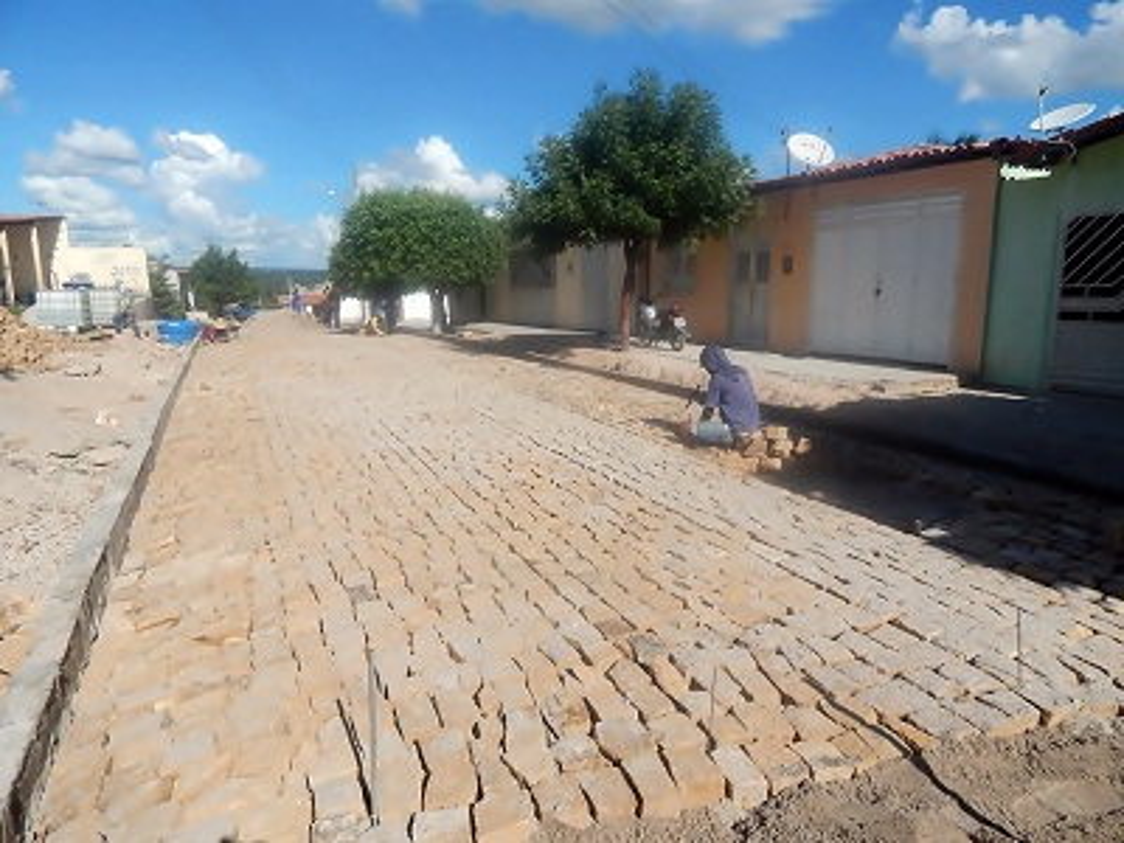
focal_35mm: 23
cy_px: 422
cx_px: 562
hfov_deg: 73.9
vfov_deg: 58.9
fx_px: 747
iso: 125
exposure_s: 1/800
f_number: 6
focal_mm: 4
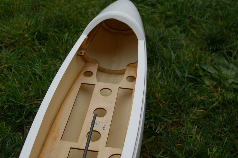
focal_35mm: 46
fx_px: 307
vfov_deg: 28.8
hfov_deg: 42.4
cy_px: 79
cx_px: 119
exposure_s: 1/200
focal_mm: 31
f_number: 7.1
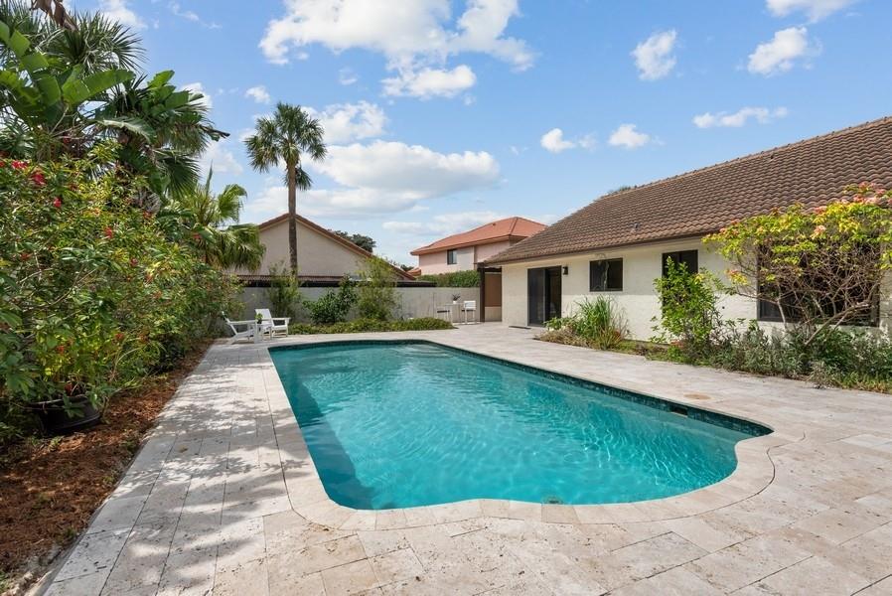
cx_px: 446
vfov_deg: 67.5
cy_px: 298
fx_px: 446
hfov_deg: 90.0
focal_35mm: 18
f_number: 8
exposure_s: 1/1000
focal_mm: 18
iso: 250
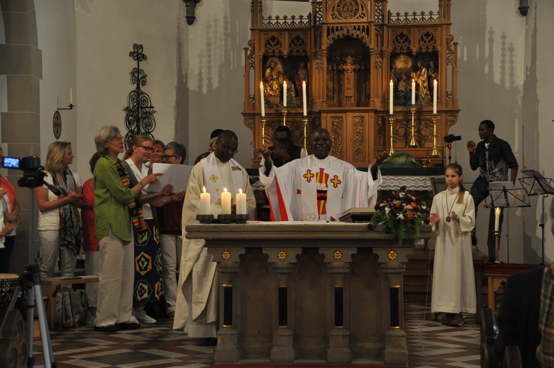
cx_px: 277
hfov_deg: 27.0
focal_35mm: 75
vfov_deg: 18.1
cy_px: 184
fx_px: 1153
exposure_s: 1/30
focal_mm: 50
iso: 1100
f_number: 5
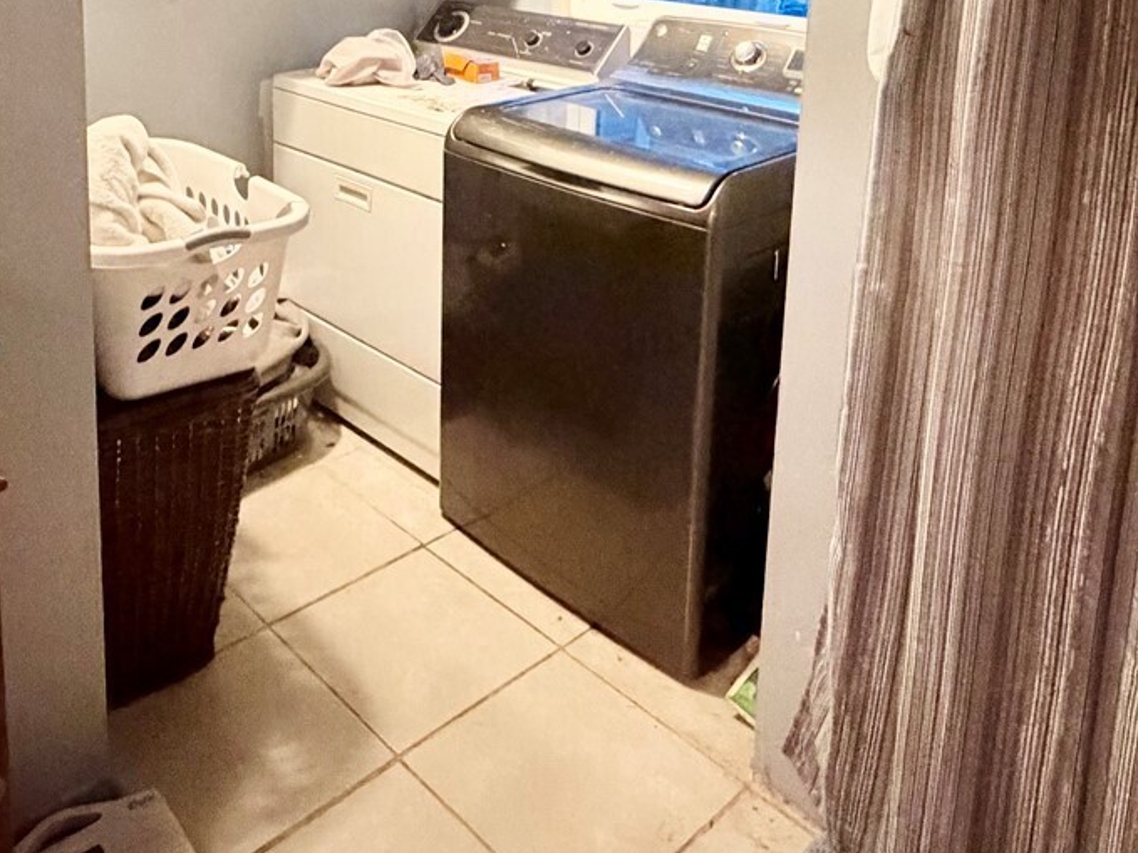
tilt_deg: -8.8
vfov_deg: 39.0
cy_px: 42
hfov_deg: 54.6
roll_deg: -0.6
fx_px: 1085
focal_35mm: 33
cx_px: 411
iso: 1250
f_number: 2.2
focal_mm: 2.22
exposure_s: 1/30
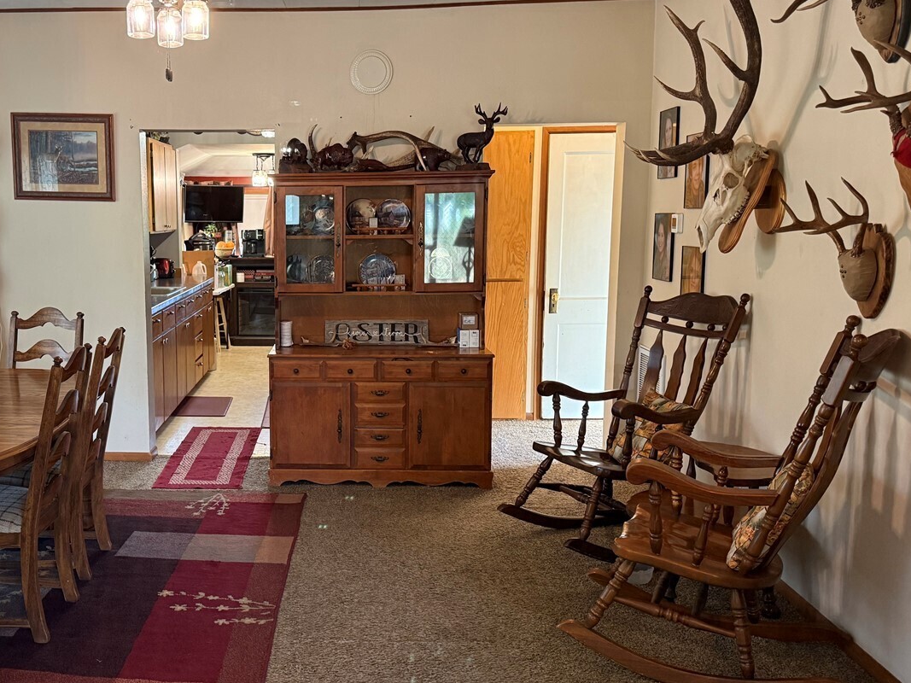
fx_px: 947
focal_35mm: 36
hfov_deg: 50.2
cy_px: 348
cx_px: 287
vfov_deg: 39.6
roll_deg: -0.1
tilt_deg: -7.7
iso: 400
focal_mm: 6.76
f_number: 1.78
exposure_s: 1/60
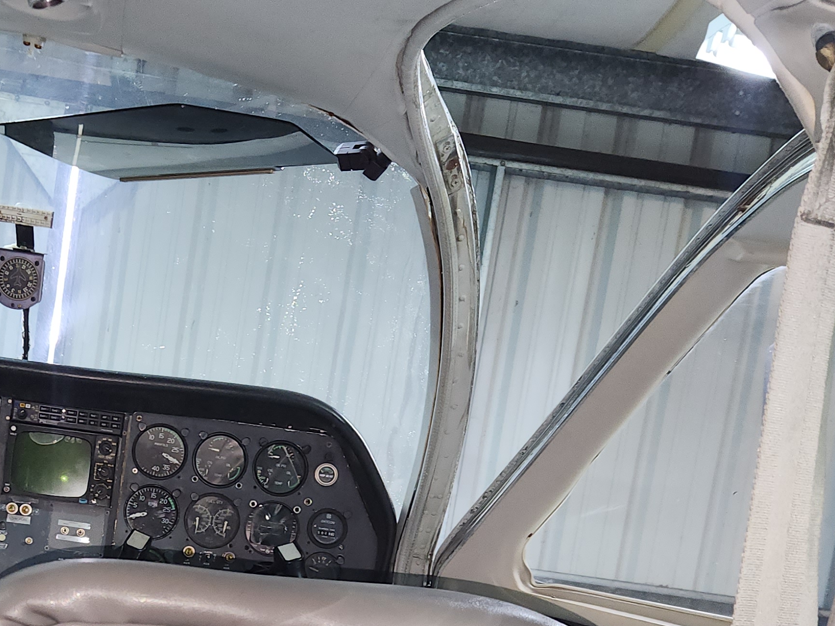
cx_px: 163
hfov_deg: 35.0
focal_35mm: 53
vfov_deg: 26.5
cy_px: 575
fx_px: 1278
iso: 125
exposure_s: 1/24
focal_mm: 5.4
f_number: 1.8
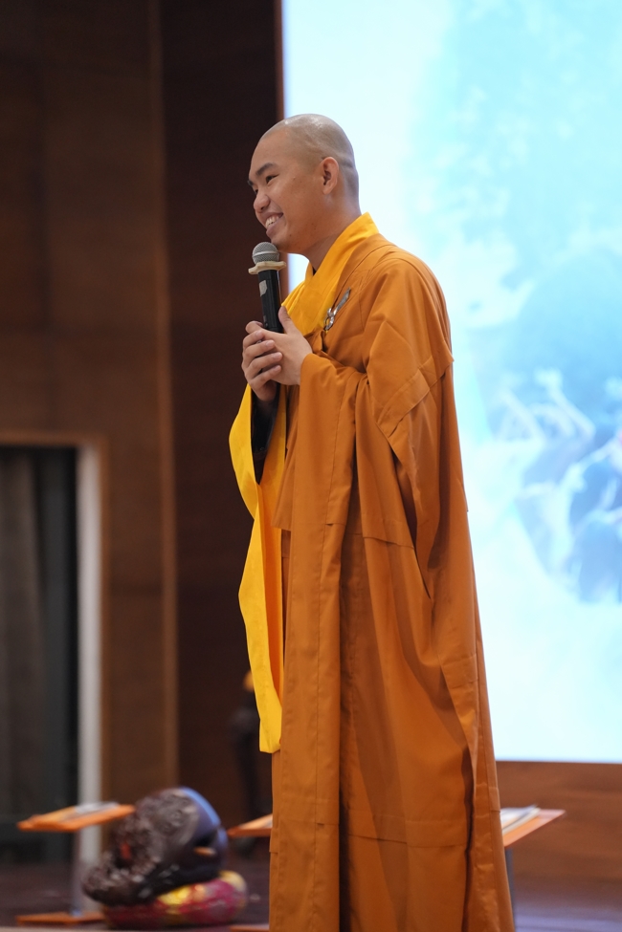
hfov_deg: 9.1
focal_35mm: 150
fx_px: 3887
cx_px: 311
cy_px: 466
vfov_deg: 13.7
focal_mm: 150
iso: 5000
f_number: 3.2
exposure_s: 1/320
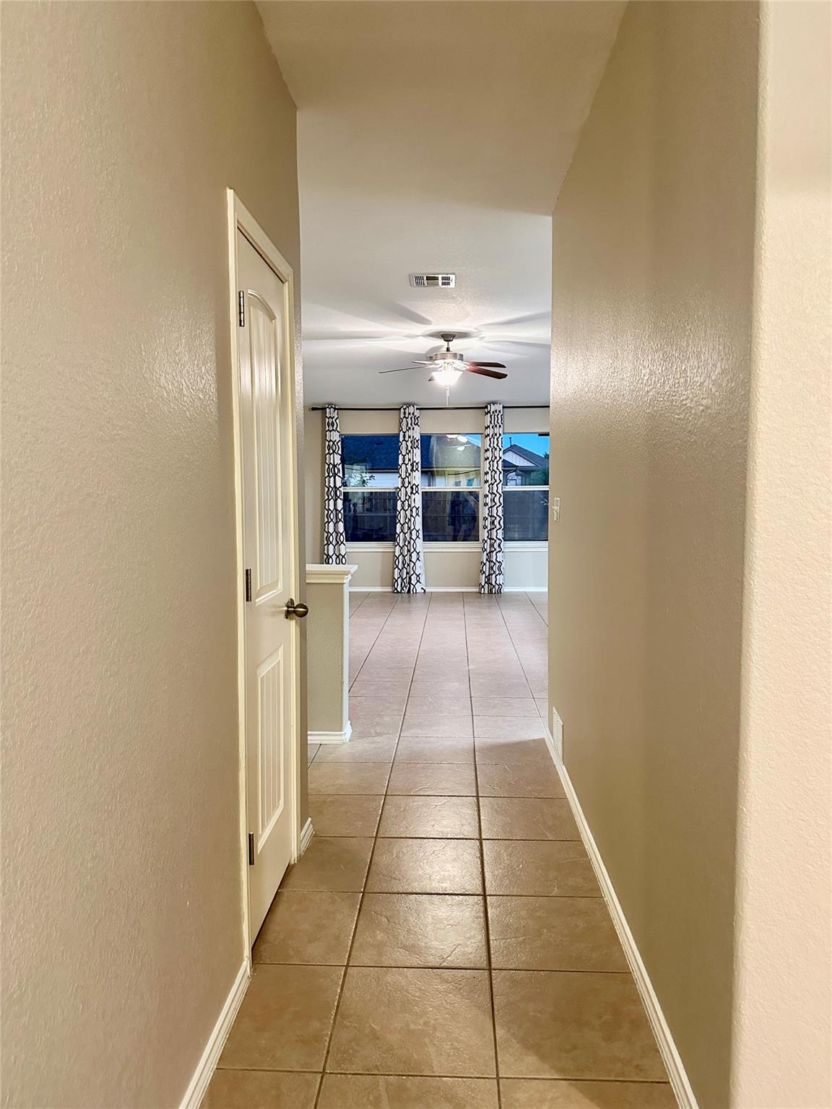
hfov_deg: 56.8
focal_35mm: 24
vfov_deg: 71.6
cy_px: 554
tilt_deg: -2.8
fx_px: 769
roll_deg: -0.4
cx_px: 416
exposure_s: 1/60
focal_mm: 6.86
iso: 640
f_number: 1.78
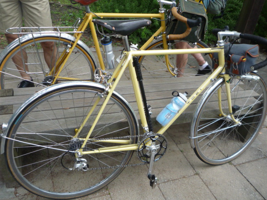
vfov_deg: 42.9
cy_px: 100
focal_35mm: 33
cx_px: 134
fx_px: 255
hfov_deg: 55.4
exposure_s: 1/250
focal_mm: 4.4
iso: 100
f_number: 2.8
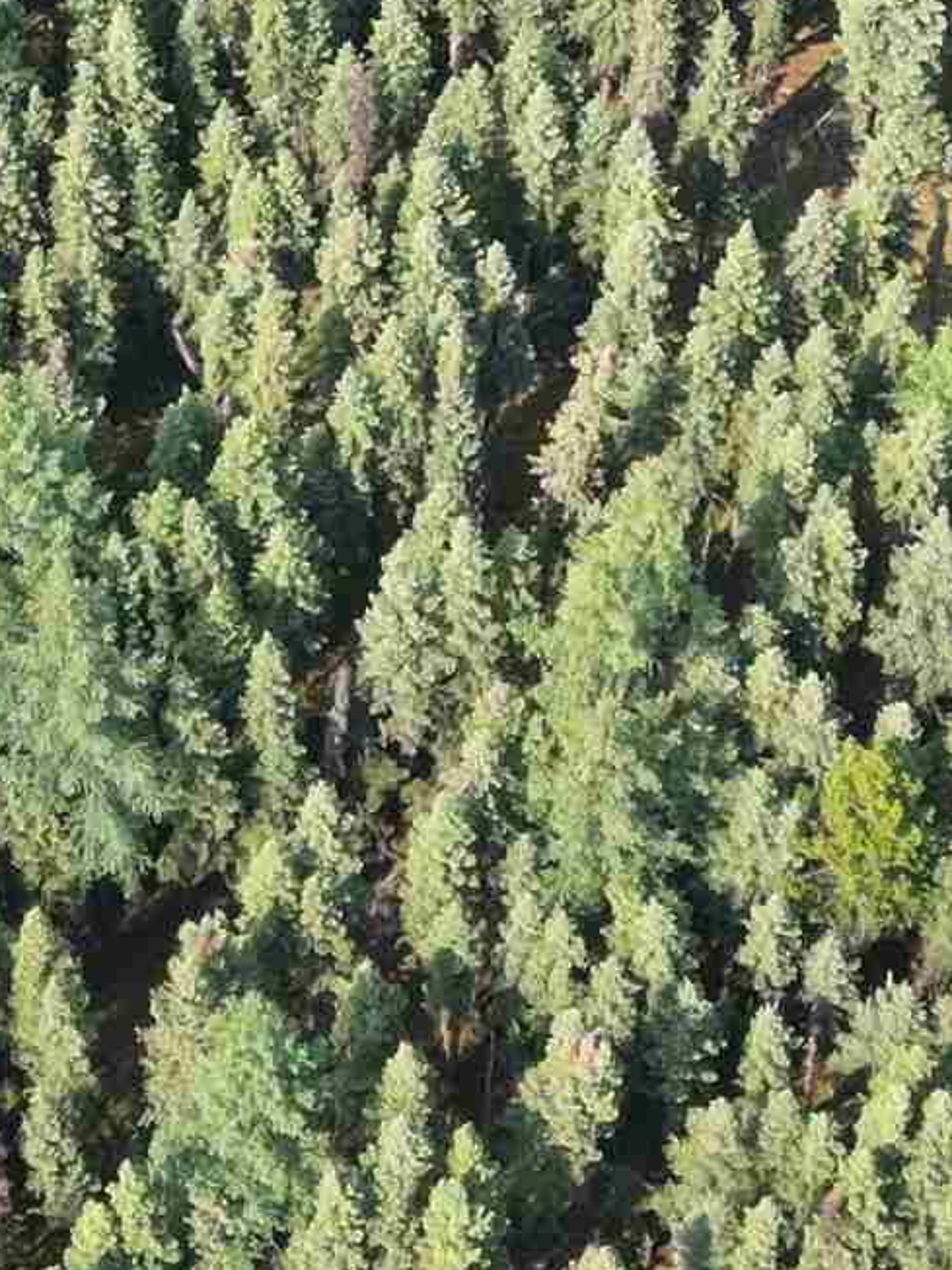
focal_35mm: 113
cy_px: -247
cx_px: 288
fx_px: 4144
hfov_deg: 13.1
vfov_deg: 16.7
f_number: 1.7
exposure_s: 1/1000
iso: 100
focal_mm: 6.72
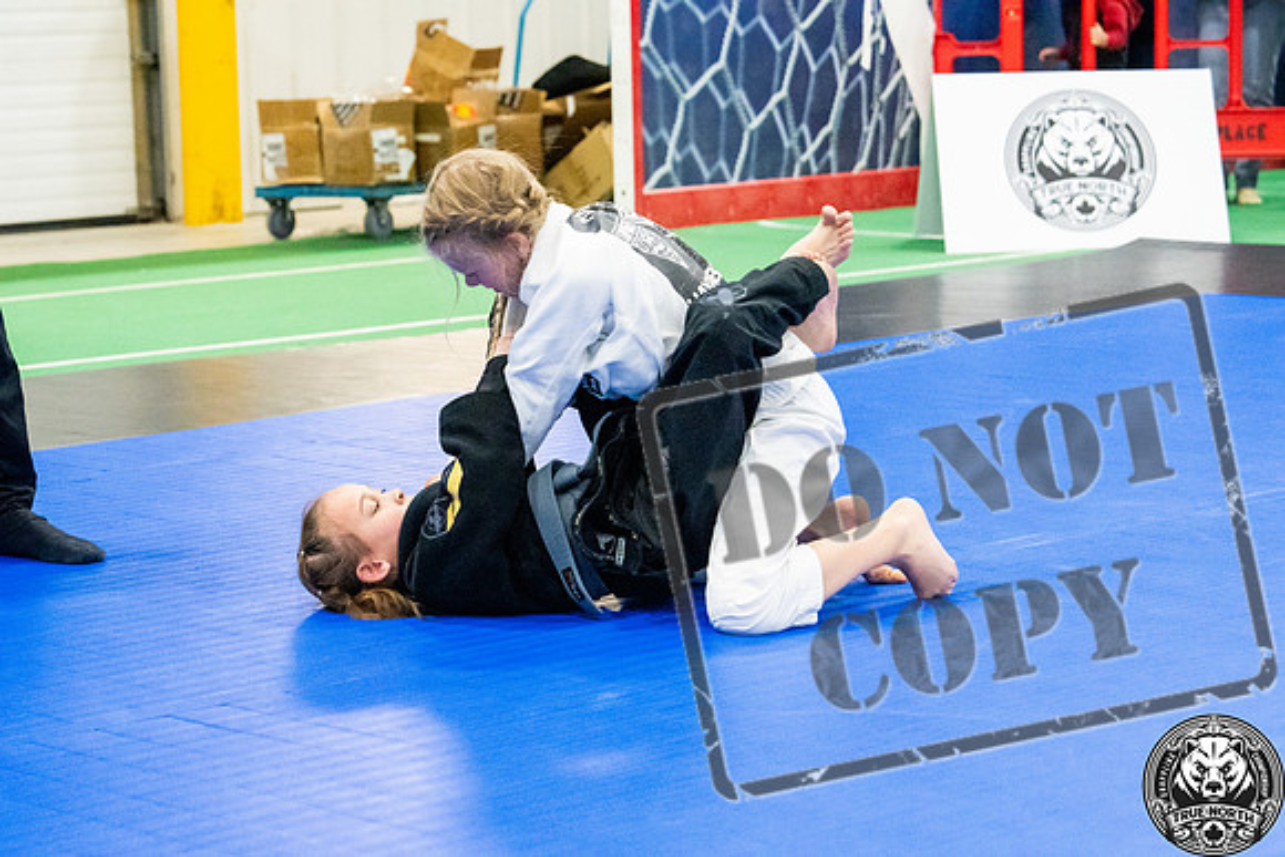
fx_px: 3749
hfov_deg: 19.5
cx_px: 642
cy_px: 428
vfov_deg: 13.0
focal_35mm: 105
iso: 6400
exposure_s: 1/400
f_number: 4
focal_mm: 70
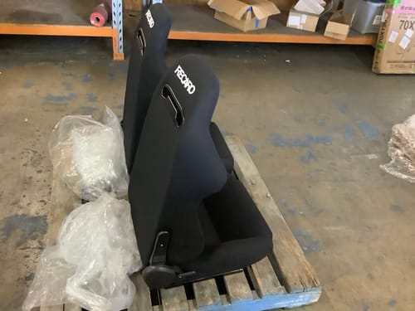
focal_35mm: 31
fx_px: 372
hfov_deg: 58.4
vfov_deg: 45.4
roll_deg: -6.9
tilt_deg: -36.3
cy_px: 156
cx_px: 208
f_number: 2.4
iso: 640
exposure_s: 1/25
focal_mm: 3.3
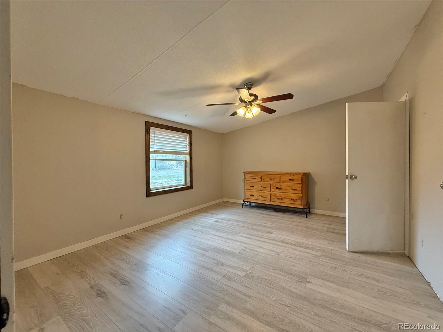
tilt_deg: -0.2
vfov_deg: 85.7
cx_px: 222
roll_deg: +0.2
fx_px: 179
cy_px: 166
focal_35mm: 14
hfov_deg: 102.1
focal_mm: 2.22
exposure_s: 1/120
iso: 320
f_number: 2.2
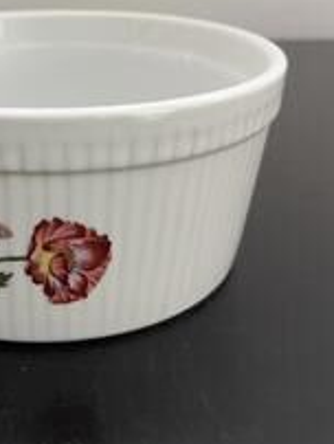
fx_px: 629
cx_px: 51
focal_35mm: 49
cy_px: 156
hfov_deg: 28.9
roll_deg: +0.9
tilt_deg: -22.0
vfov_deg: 38.5
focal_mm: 5.7
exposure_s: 1/60
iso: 200
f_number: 1.5
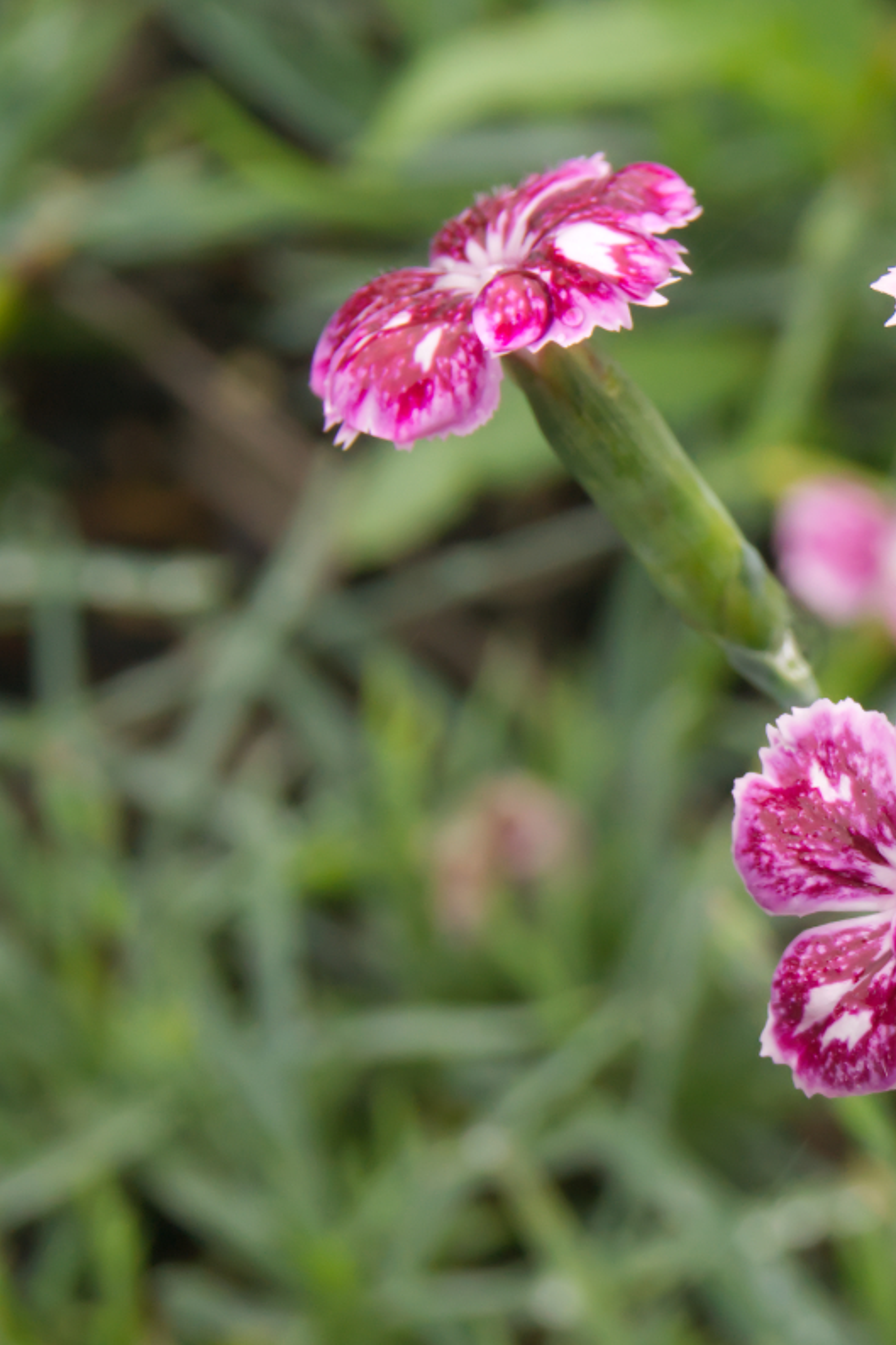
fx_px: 4659
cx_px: 835
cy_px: 674
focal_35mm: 125
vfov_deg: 16.4
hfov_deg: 10.9
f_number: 10
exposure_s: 1/320
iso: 1000
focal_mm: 55
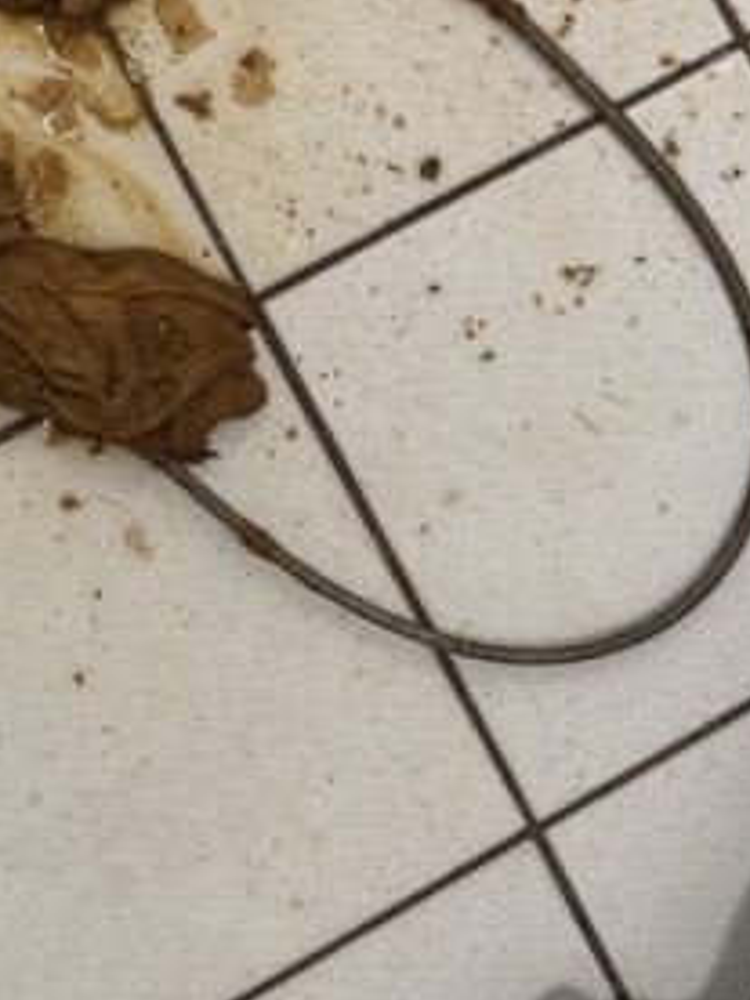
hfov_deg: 15.7
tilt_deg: -81.8
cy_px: -91
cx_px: -246
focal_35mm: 89
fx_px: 2571
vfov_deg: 21.0
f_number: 1.78
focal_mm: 6.76
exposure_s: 1/50
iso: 200
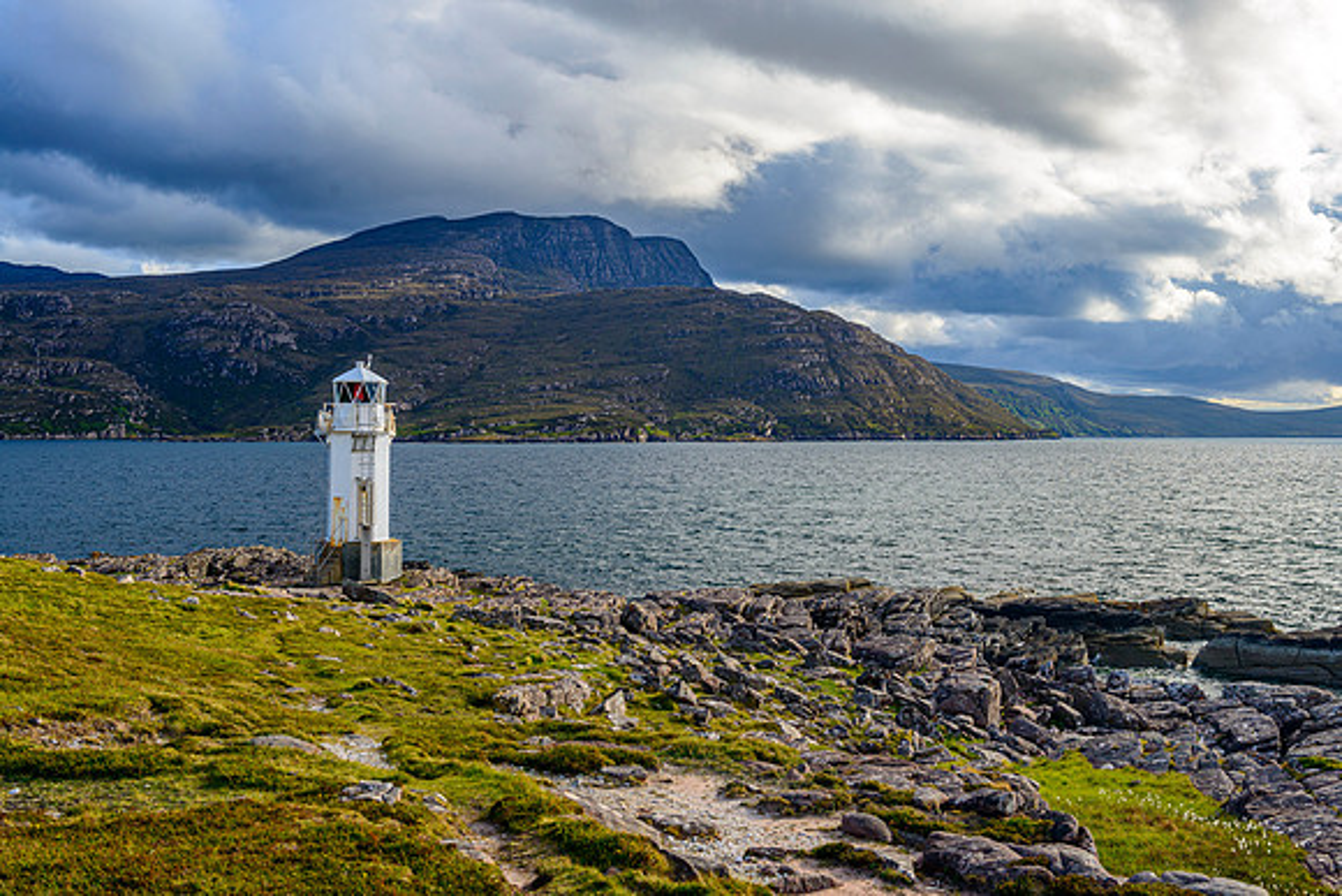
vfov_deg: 30.5
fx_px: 1641
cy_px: 448
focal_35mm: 44
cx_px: 671
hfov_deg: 44.5
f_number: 8
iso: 100
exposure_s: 1/100
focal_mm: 44
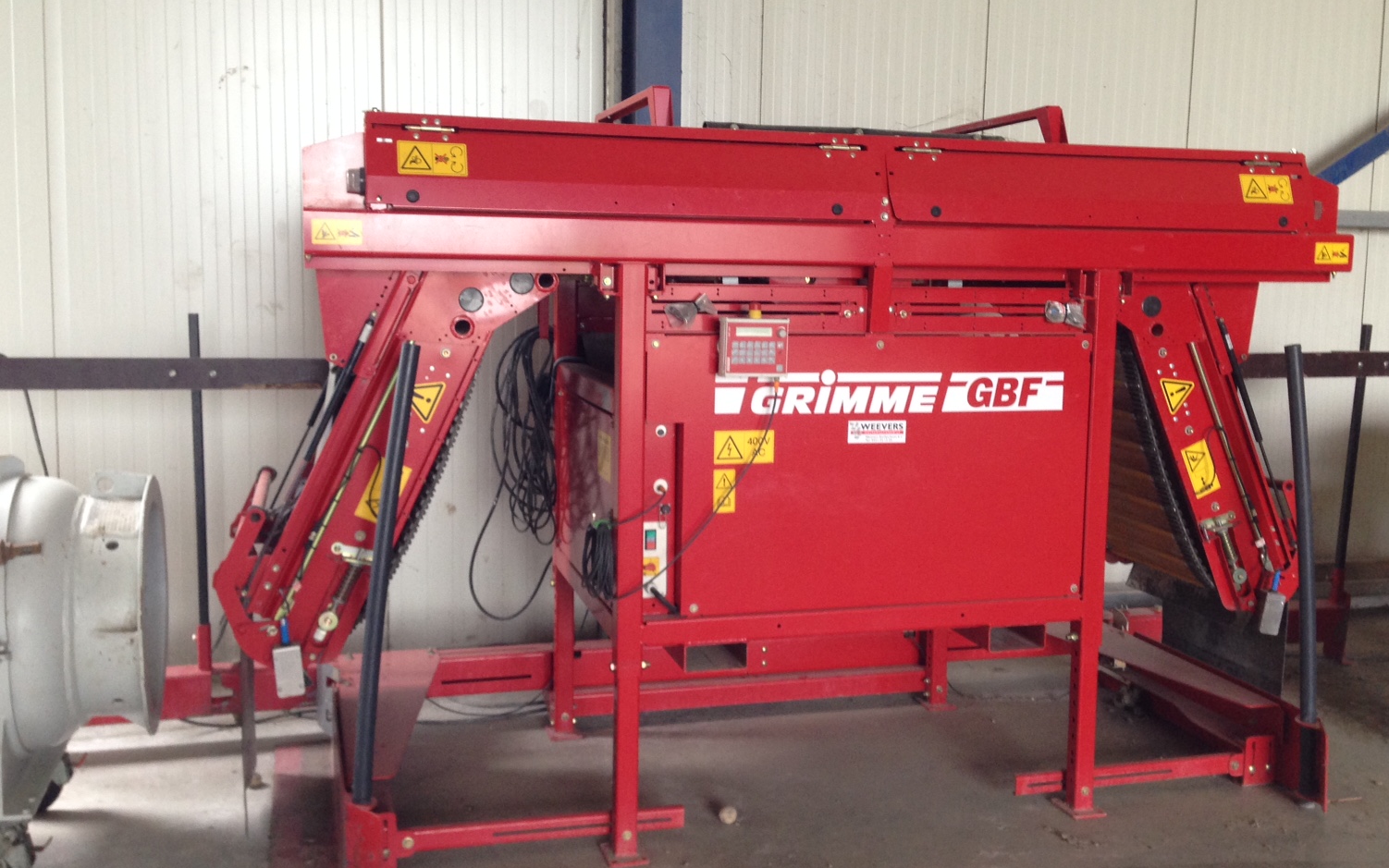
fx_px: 1439
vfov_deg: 33.6
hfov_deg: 51.5
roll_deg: -1.0
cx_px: 725
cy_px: 417
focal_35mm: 38
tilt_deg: -7.4
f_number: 2.4
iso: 100
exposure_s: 1/20
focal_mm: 4.12
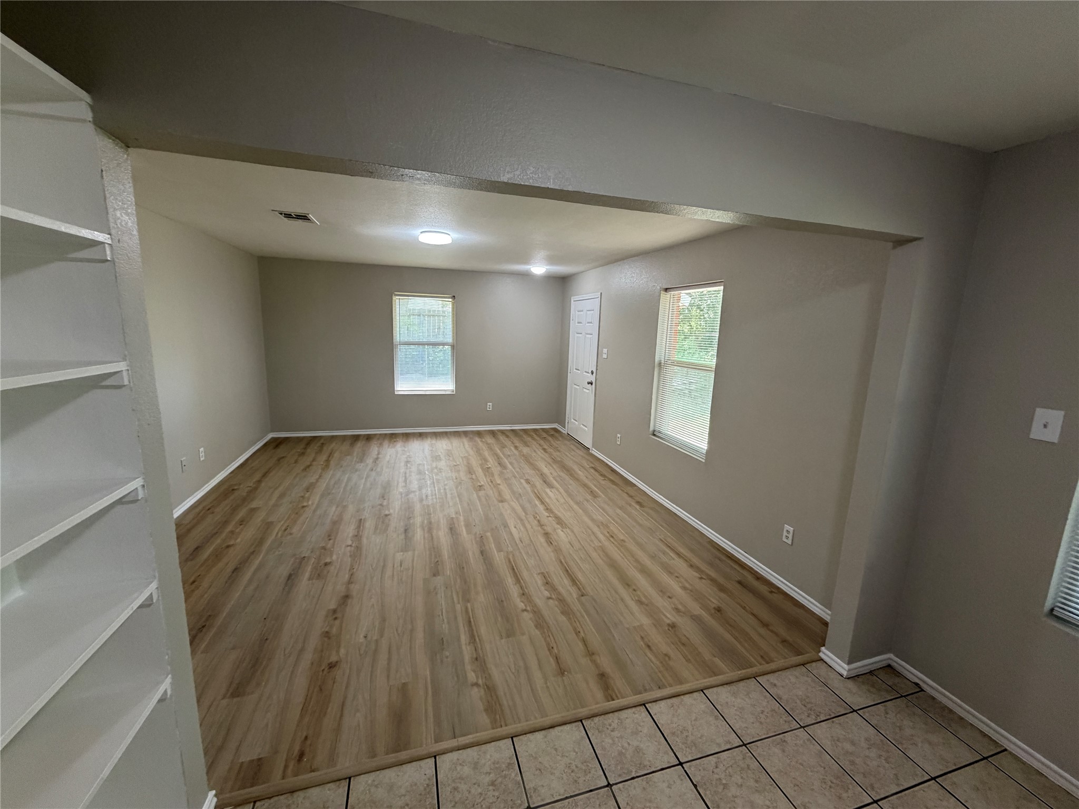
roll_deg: -2.2
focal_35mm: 14
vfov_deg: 85.7
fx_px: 436
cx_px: 540
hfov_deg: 102.1
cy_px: 404
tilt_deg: -10.0
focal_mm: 2.22
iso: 250
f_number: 2.2
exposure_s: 1/60
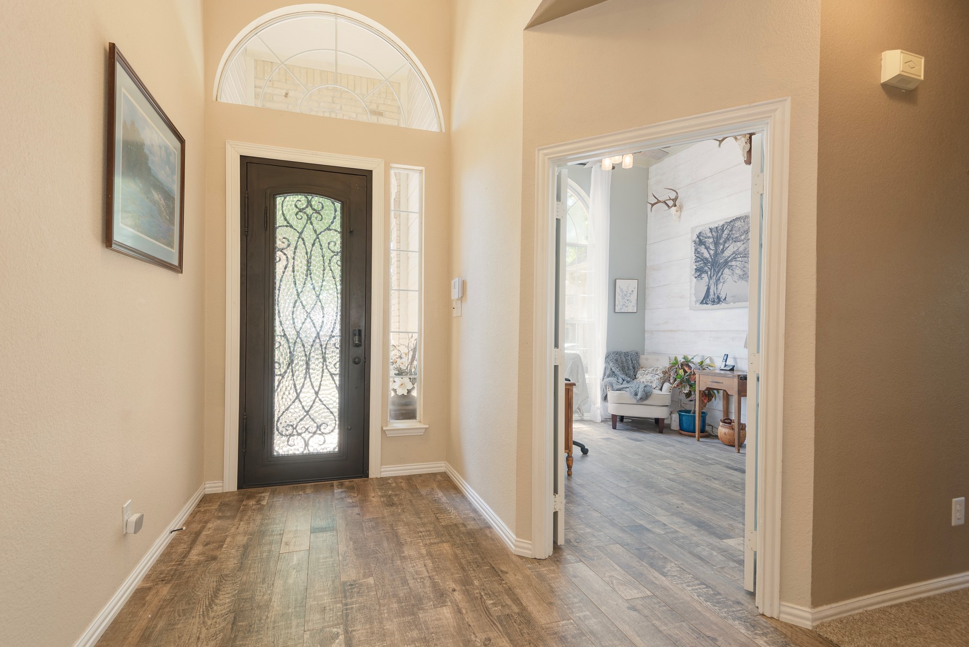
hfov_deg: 93.2
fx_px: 458
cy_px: 338
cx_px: 464
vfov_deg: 70.5
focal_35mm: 17
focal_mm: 16
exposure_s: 1/4
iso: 100
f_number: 7.1
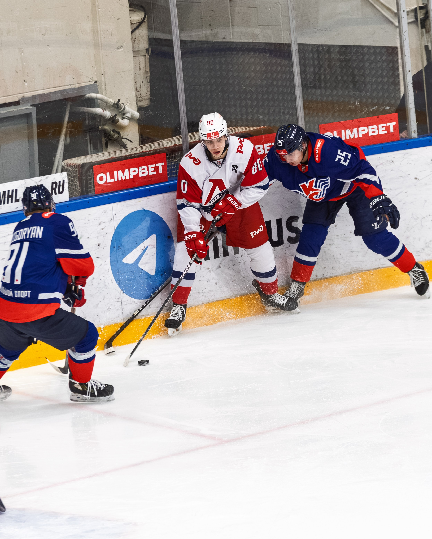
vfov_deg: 5.3
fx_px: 5823
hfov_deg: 4.2
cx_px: 252
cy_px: 257
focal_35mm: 364
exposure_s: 1/1600
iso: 2500
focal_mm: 200
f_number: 4
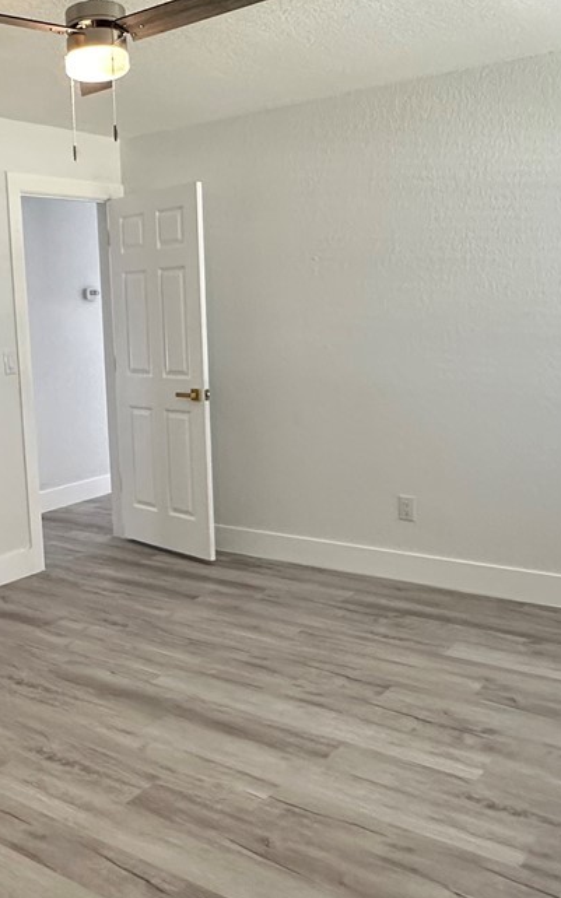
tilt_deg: -7.1
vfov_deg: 52.7
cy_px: 422
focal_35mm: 37
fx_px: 906
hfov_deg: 33.3
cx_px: 98
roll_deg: +2.6
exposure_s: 1/120
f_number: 2.2
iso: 320
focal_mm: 2.22
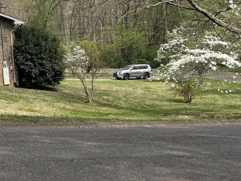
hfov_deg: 27.5
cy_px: 23
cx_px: -39
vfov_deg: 22.8
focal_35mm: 63
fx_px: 439
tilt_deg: +2.3
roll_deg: +4.9
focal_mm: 5.1
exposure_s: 1/3086
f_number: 1.6
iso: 32
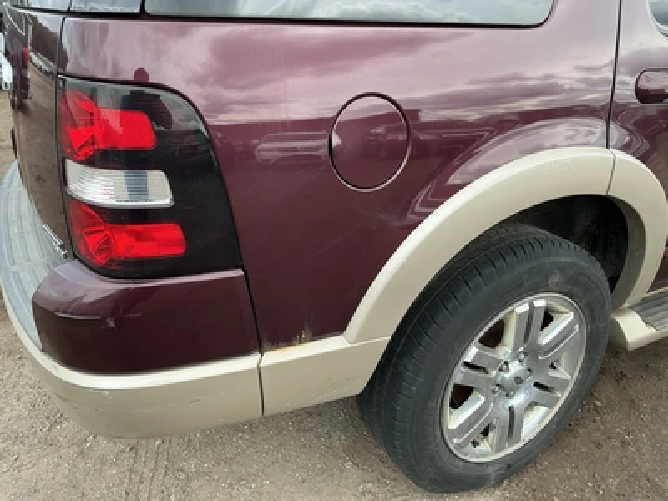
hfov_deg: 63.4
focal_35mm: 28
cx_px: 334
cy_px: 250
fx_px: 540
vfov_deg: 49.7
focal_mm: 3
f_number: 1.8
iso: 20
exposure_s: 1/180
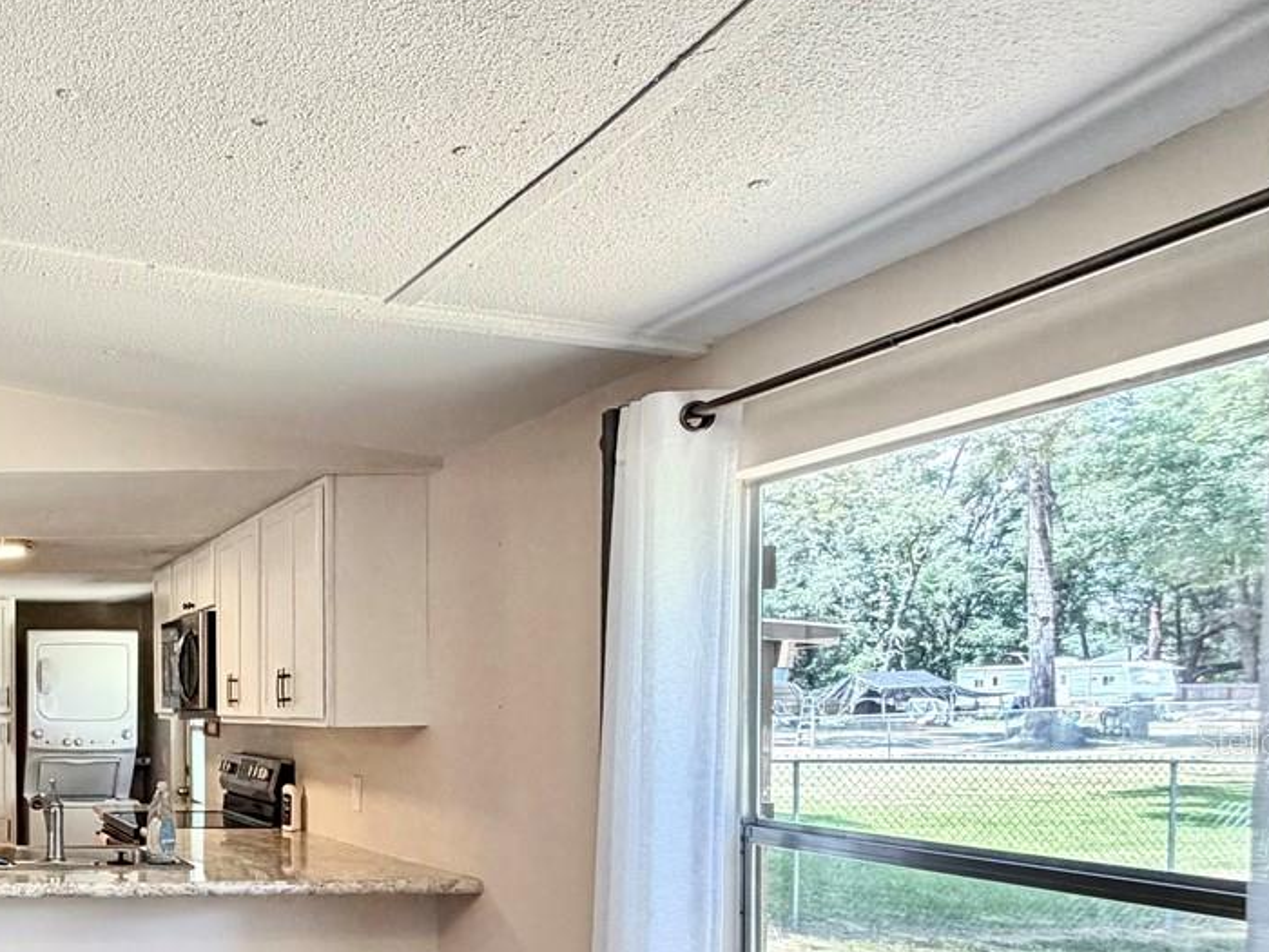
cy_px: 740
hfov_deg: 45.0
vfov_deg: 42.5
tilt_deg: -2.3
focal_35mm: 32
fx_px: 1173
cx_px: -82
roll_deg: +0.2
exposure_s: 1/121
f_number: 2.2
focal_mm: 2.22
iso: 200
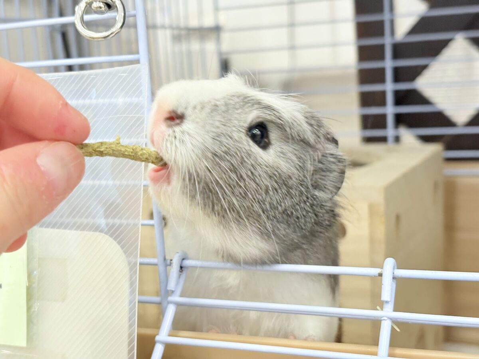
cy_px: 180
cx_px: 240
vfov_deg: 28.0
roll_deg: +3.4
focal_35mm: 52
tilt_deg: -8.3
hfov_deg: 36.8
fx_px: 720
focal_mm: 5.96
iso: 80
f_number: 1.6
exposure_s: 1/50
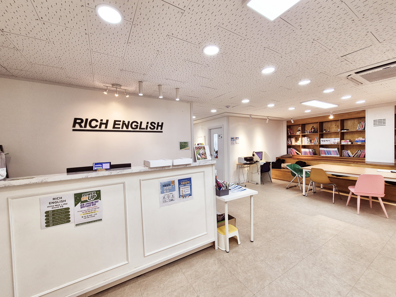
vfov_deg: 89.9
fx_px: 149
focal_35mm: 13
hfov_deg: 106.2
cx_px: 198
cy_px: 148
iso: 64
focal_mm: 2.2
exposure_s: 1/120
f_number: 2.2
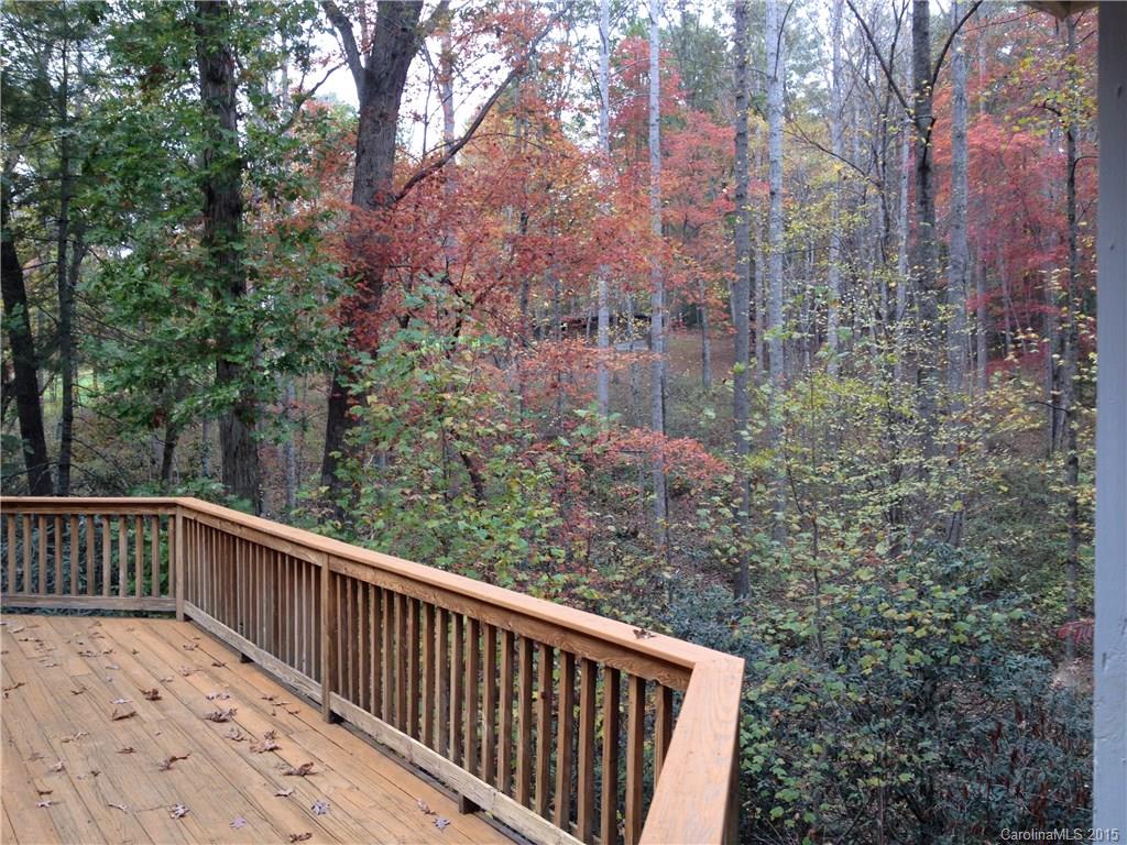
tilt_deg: -3.9
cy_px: 422
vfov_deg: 40.7
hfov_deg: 52.6
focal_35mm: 35
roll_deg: +0.9
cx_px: 564
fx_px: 1140
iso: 64
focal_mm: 4.28
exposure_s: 1/120
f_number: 2.4
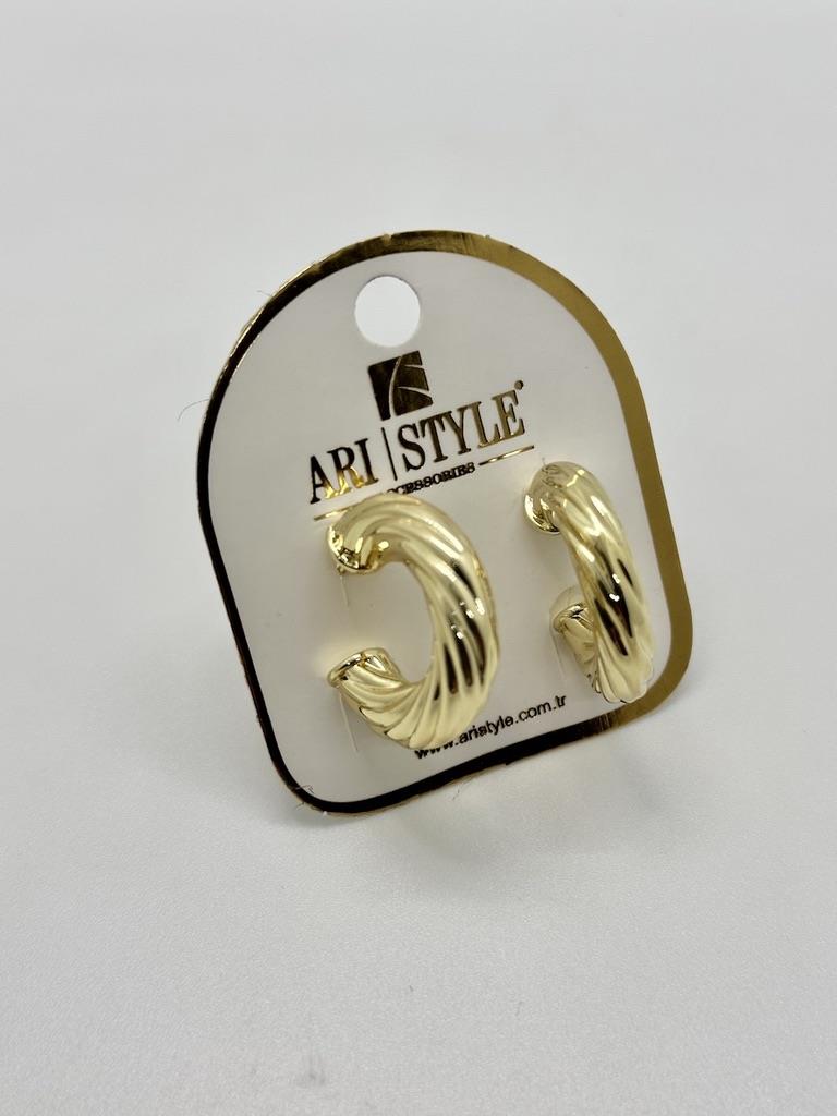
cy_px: 558
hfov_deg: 30.3
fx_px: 1547
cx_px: 418
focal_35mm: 48
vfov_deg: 39.7
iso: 50
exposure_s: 1/219
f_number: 1.78
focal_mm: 6.86
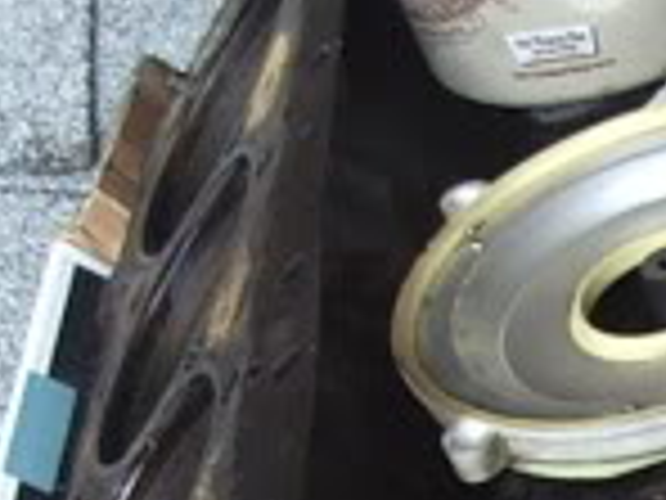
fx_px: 4656
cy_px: 716
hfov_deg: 8.1
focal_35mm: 242
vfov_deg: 6.1
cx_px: 891
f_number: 2.6
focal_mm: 5.8
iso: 100
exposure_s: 1/60
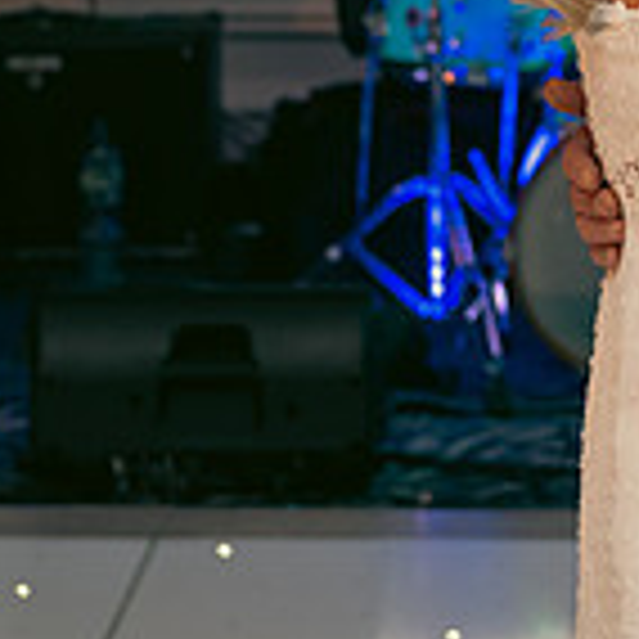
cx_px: 657
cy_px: -173
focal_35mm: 167
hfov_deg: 10.4
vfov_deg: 10.3
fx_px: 3488
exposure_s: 1/160
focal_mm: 48
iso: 640
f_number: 3.5
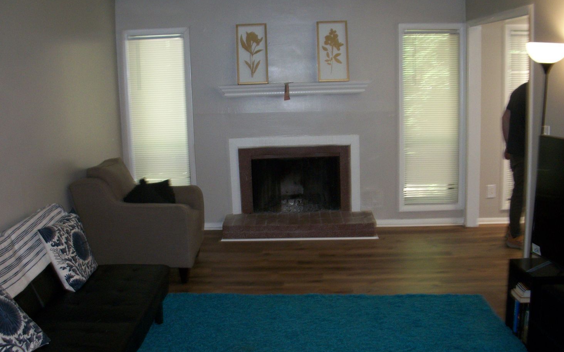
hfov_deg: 51.5
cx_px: 283
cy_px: 183
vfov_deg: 33.6
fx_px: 584
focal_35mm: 38
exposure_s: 1/30
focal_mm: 6.3
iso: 160
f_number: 3.1
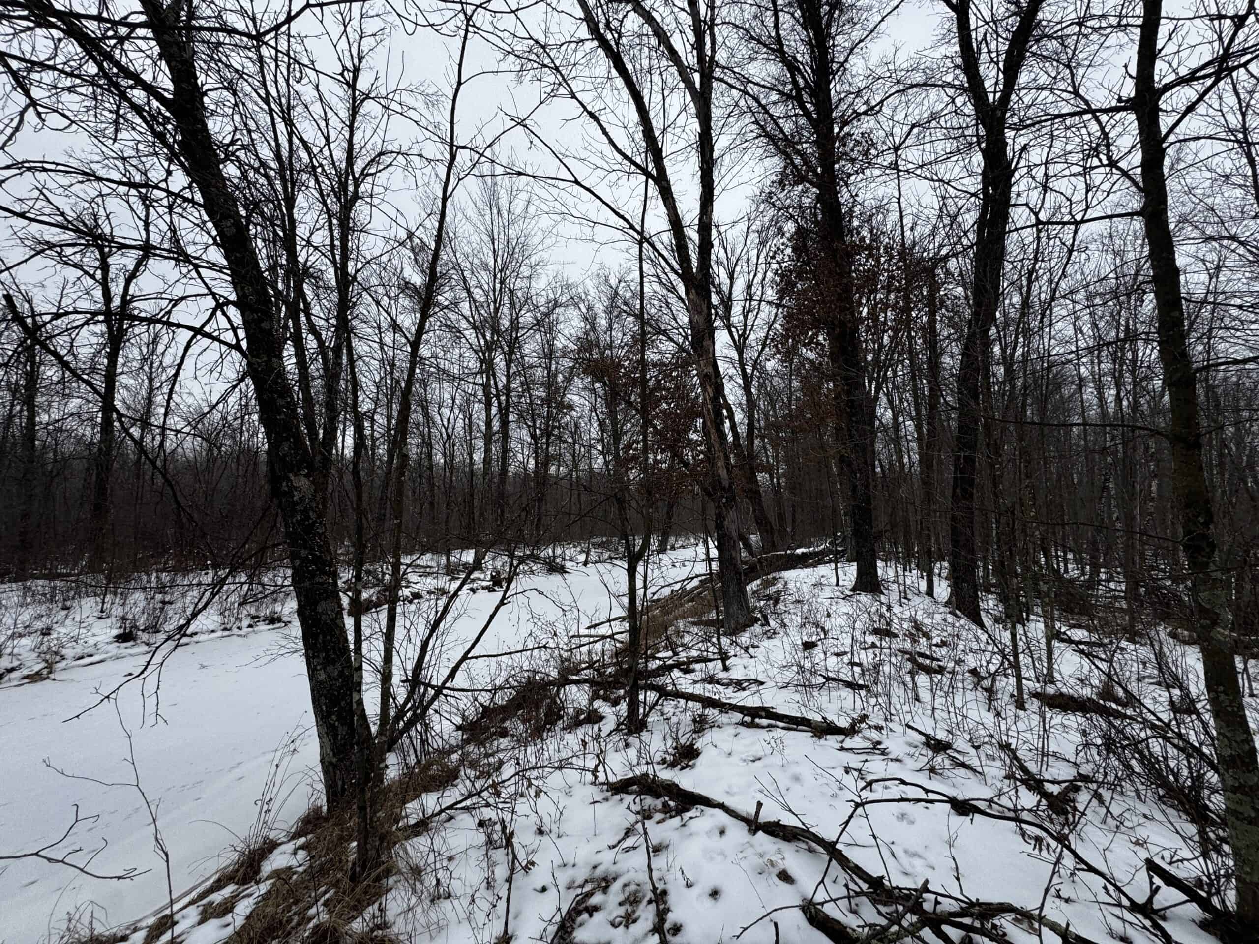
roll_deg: -1.1
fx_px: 509
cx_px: 630
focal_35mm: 14
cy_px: 472
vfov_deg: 85.7
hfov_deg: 102.1
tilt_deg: +6.0
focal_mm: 2.22
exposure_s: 1/279
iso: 40
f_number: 2.2
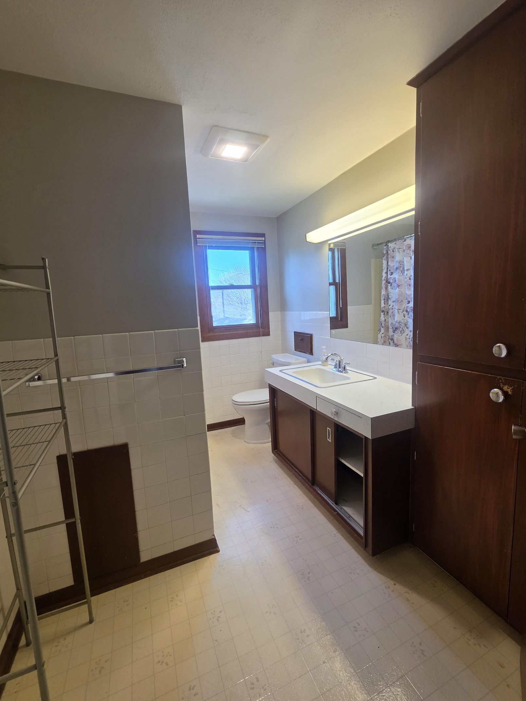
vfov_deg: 102.0
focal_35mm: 14
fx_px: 284
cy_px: 345
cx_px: 259
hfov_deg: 85.7
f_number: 1.9
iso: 100
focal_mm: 2.2
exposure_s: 1/120
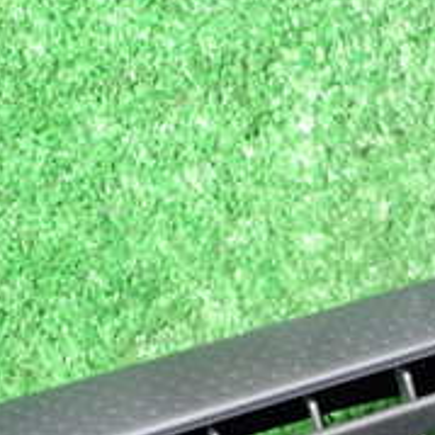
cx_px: 671
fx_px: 1265
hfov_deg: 17.4
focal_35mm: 89
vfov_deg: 19.1
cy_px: 399
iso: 400
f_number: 2.3
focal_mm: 5.4
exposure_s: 1/30
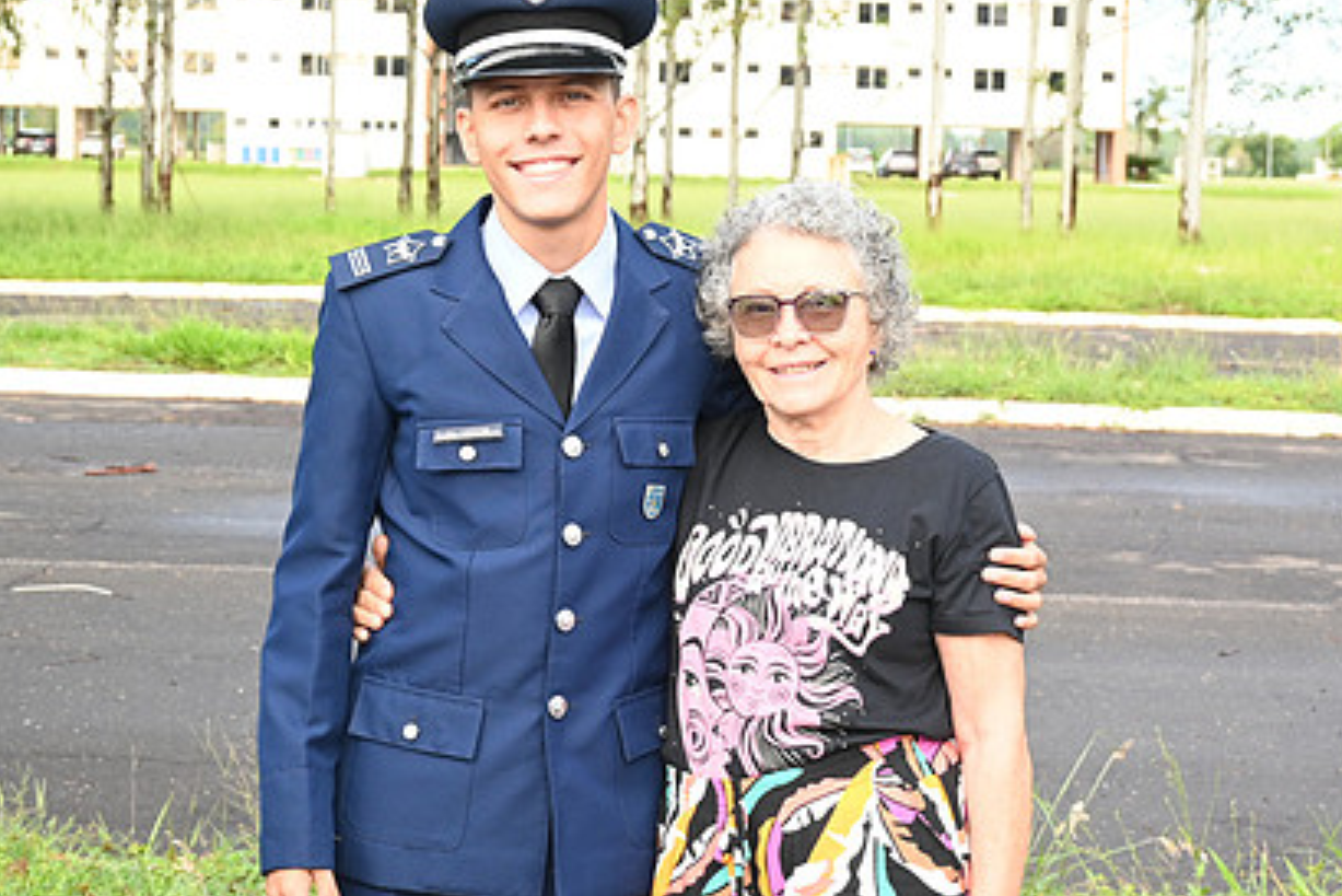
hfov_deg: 23.9
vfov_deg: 16.1
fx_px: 3170
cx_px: 604
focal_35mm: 85
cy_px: 379
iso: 800
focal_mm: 40
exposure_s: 1/250
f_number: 6.3
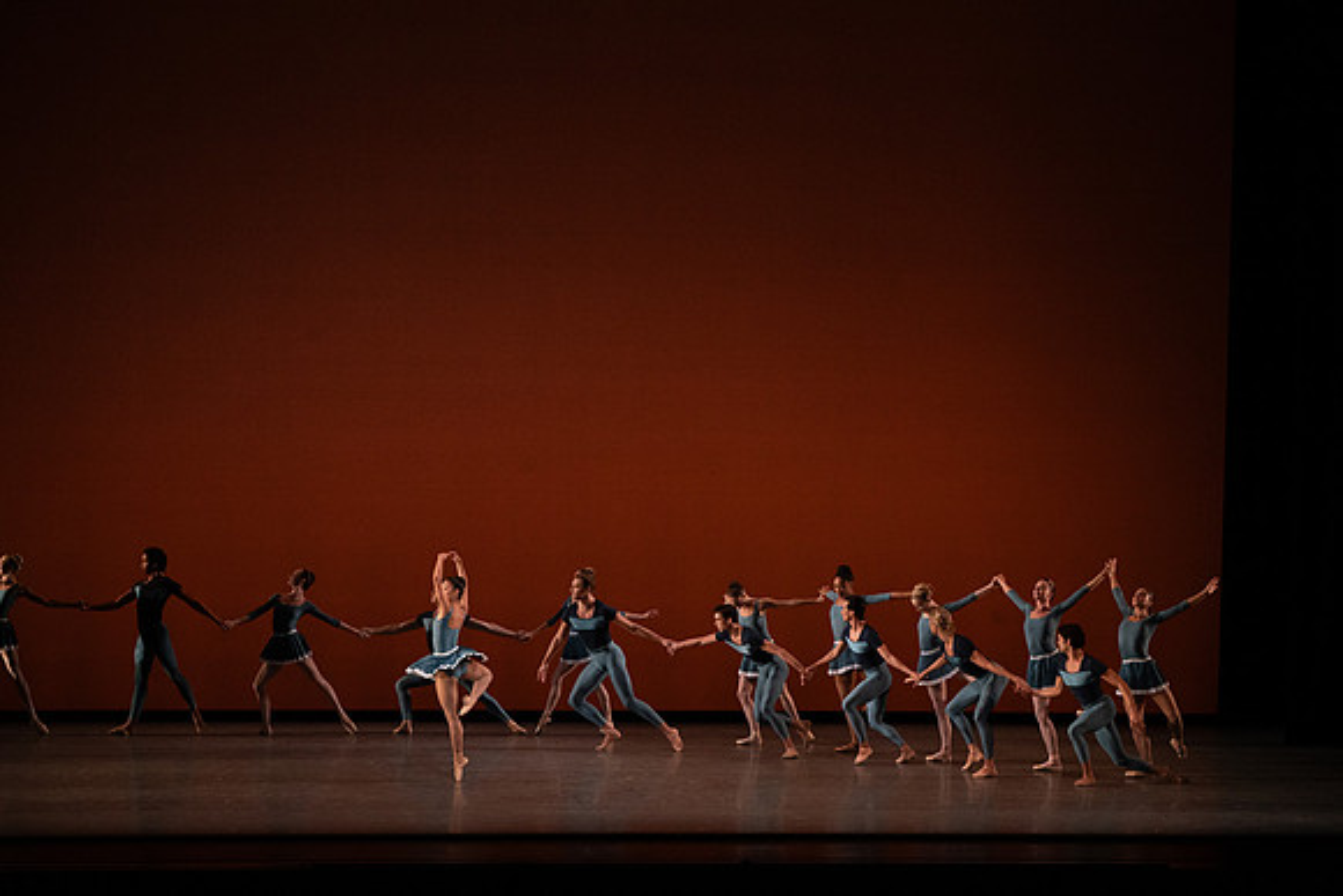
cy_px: 448
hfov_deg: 17.3
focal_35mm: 118
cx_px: 672
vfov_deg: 11.6
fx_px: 4403
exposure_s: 1/400
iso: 5000
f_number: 9
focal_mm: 118
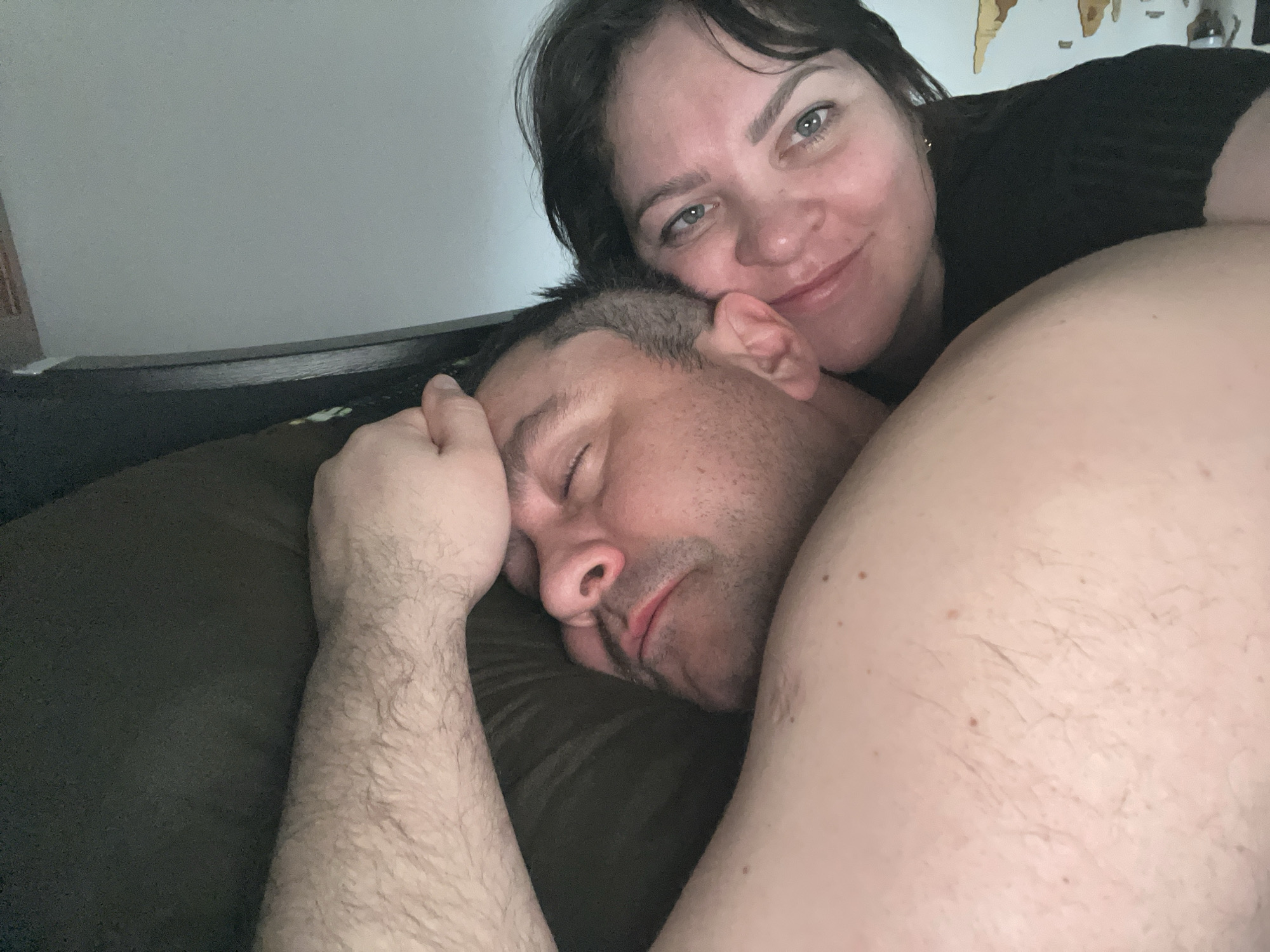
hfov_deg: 73.9
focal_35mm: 23
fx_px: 844
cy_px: 476
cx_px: 635
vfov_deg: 58.9
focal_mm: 2.71
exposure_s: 1/30
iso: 640
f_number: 2.2
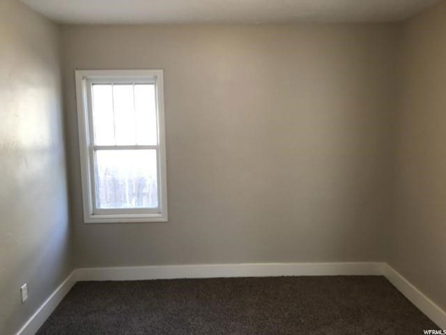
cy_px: 168
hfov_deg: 63.4
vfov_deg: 49.7
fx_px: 361
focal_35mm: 28
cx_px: 223
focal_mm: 3.99
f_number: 1.8
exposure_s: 1/40
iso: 25
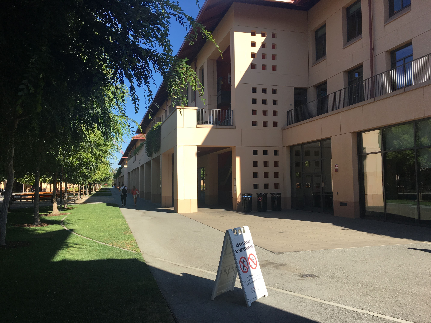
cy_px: 162
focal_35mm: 29
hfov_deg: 61.7
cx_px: 216
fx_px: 361
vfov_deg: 48.2
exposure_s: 1/785
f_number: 2.2
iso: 25
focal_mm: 4.15
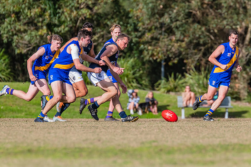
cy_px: 74
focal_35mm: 475
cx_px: 136
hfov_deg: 4.3
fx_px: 3311
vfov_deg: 2.9
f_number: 8
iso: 800
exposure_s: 1/2000
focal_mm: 420
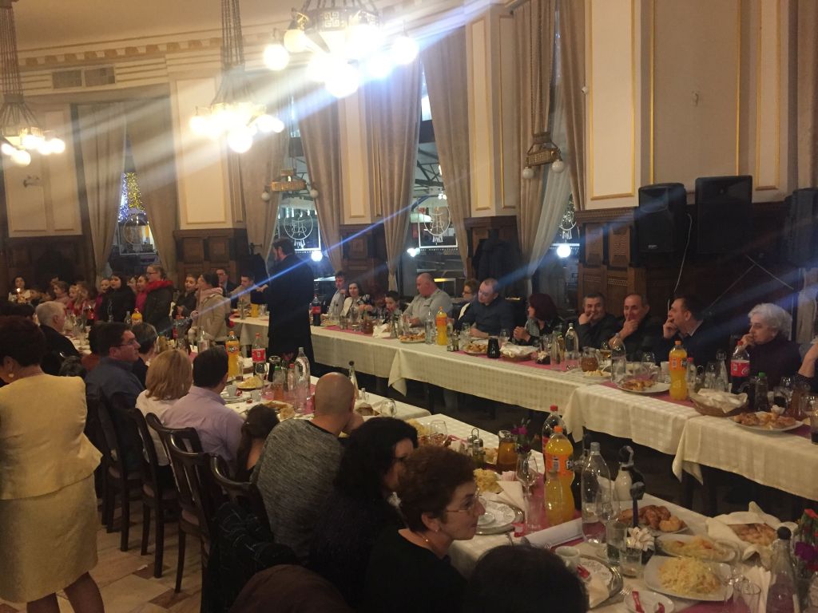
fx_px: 685
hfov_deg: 61.7
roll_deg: +2.6
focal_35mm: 29
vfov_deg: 48.2
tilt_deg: -6.2
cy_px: 306
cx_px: 409
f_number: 2.2
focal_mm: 4.15
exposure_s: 1/25
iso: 250
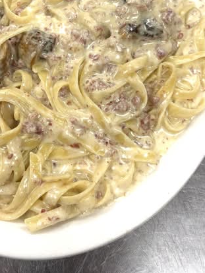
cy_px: 64
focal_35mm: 46
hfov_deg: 31.4
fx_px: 363
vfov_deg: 39.9
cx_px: 75
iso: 64
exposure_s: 1/120
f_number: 1.6
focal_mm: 5.96
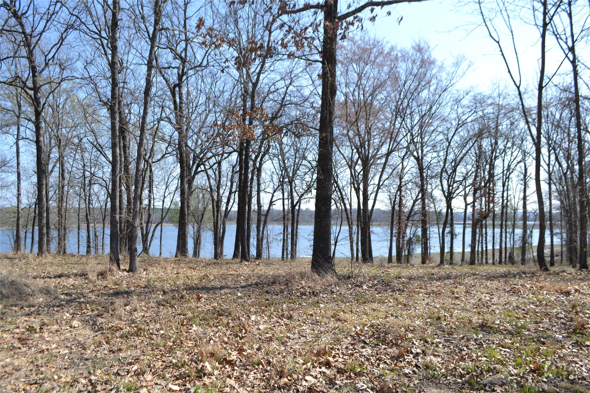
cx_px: 295
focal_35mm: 27
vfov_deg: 47.9
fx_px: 442
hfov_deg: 67.4
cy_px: 196
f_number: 7.1
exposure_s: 1/200
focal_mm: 18
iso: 100
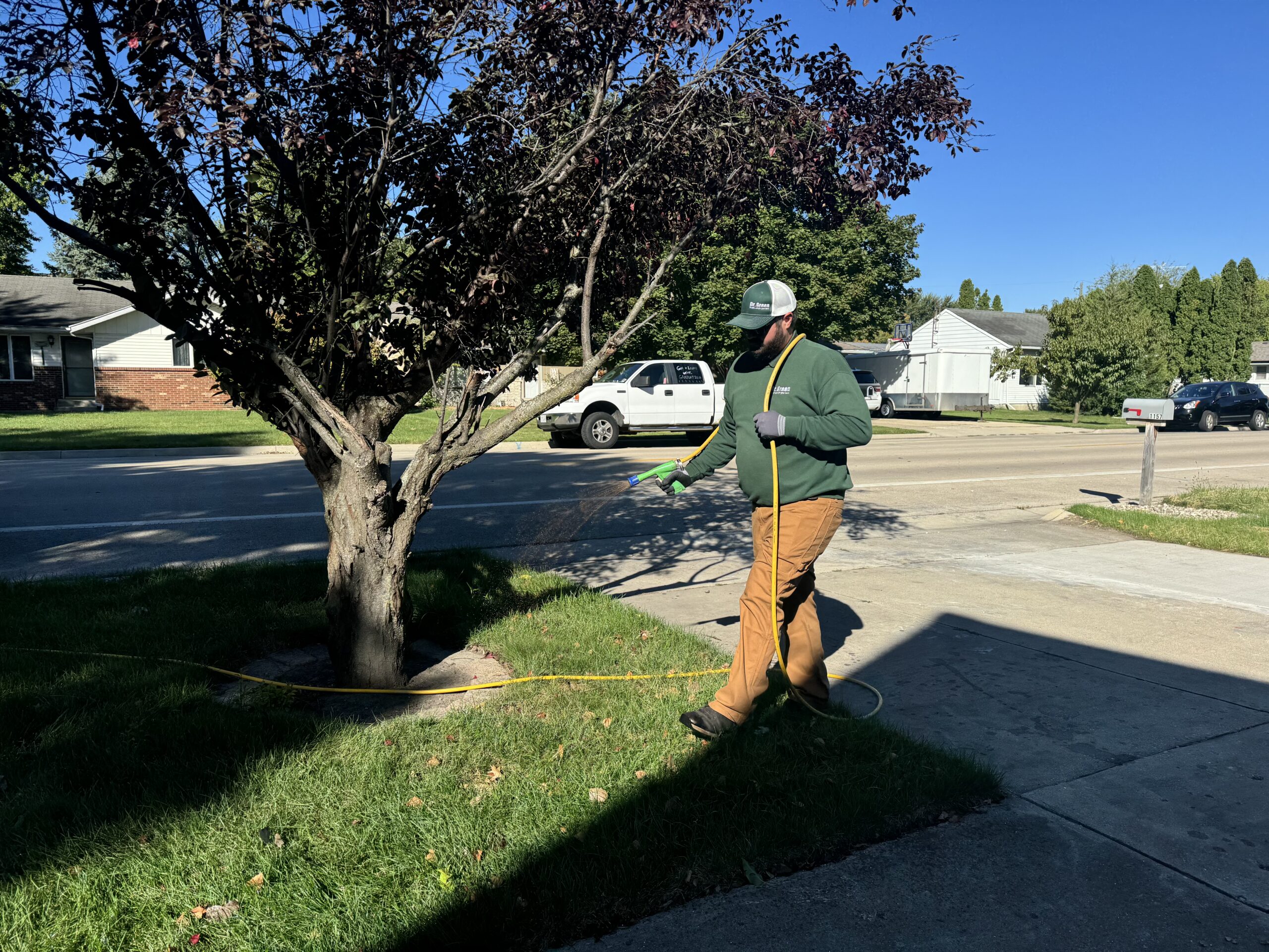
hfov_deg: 71.6
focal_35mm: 24
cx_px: 634
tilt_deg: -5.4
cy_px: 476
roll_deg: +0.1
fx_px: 880
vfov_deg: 56.8
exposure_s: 1/3597
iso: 80
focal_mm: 6.76
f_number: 1.78
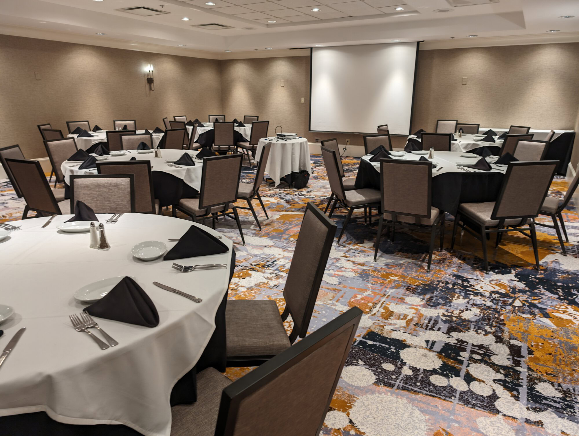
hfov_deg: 71.5
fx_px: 402
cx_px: 290
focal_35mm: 24
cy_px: 218
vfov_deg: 56.9
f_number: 1.7
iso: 50
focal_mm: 6.9
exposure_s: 1/30
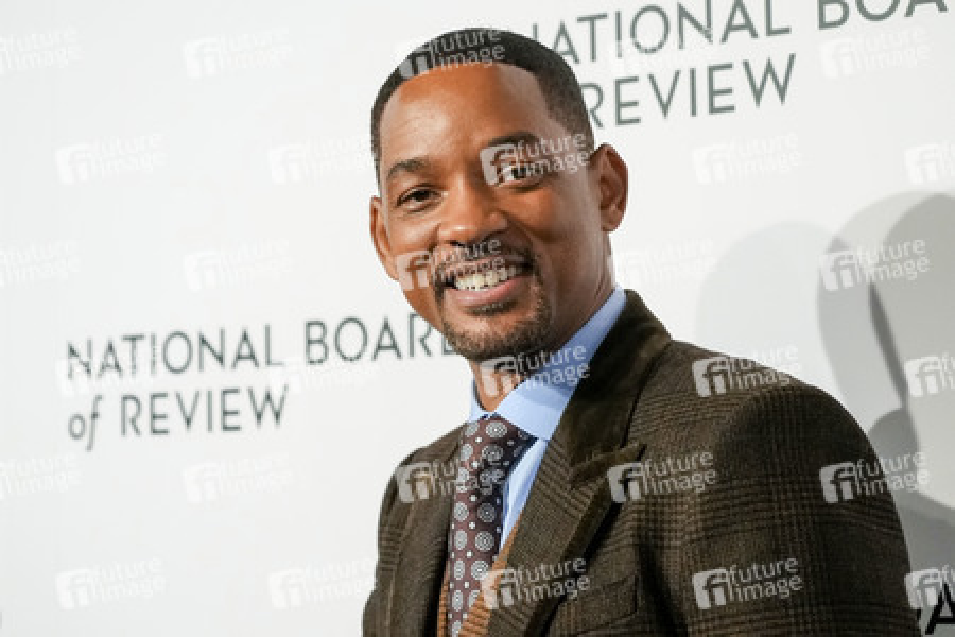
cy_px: 318
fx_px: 2653
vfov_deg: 13.7
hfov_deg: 20.4
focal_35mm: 100
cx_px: 478
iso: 8000
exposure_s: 1/400
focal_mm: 100
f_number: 4.5
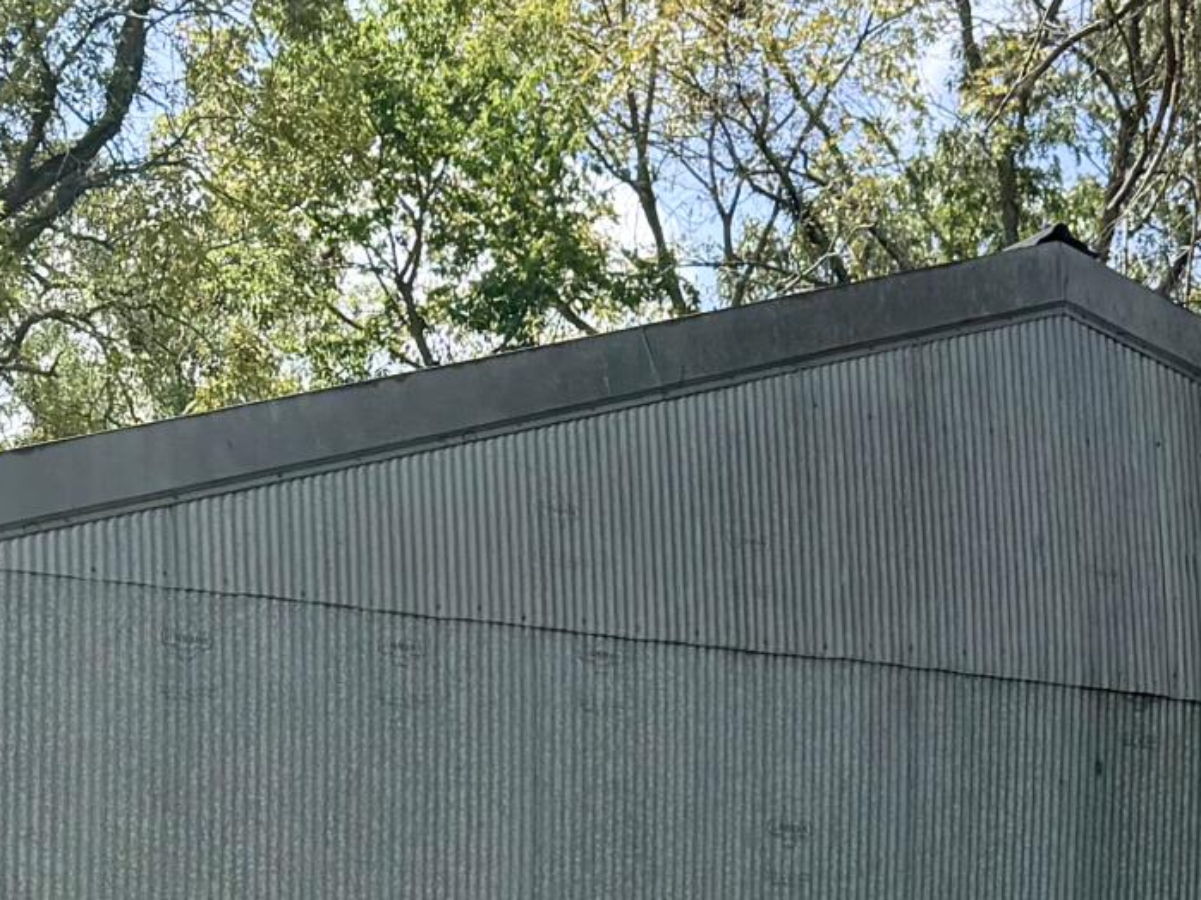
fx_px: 3573
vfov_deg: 14.0
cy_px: 1048
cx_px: 326
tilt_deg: +6.4
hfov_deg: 19.0
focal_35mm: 103
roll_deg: +0.1
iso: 100
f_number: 1.78
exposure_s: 1/3425
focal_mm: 6.76
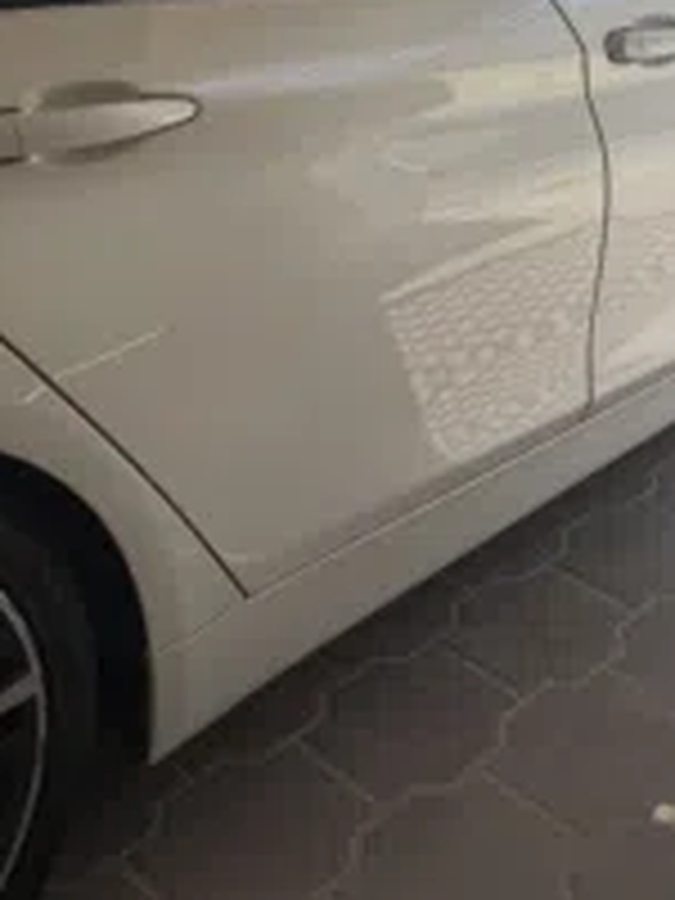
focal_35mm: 48
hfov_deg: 30.0
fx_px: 1248
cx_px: 472
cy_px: 9
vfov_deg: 35.9
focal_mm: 6.76
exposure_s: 1/2299
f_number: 1.78
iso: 80
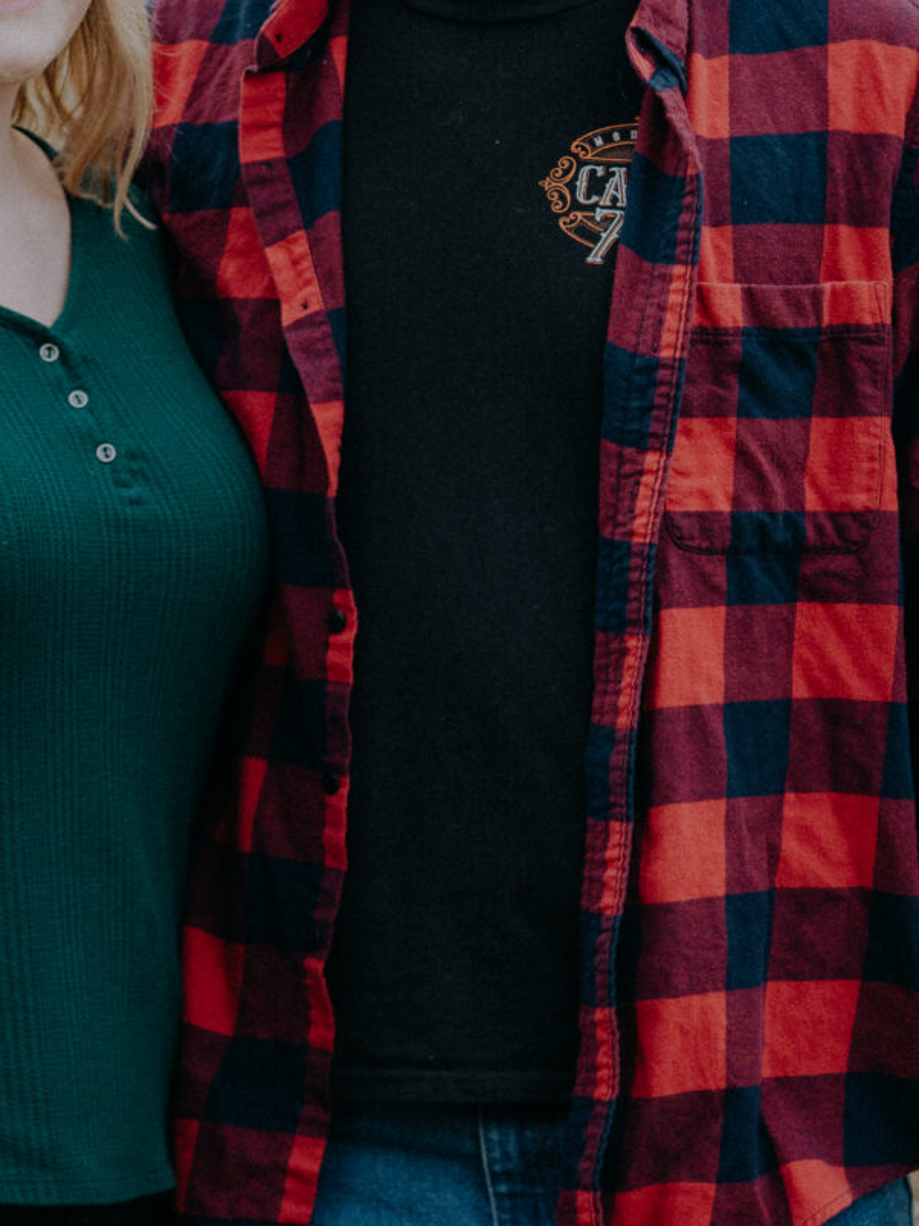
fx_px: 6515
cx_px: 288
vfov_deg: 10.7
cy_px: 533
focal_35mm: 184
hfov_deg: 8.1
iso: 160
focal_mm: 50
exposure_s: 1/500
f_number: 2.2
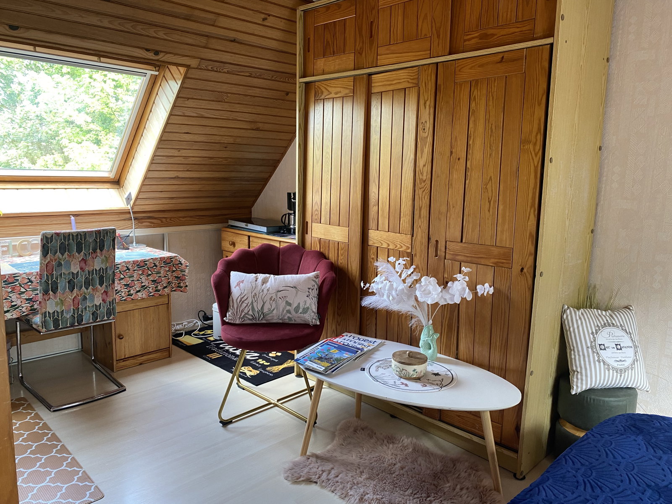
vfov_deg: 53.1
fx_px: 505
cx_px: 336
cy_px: 252
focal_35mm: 26
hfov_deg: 67.3
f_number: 1.8
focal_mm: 4.25
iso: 125
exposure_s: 1/77
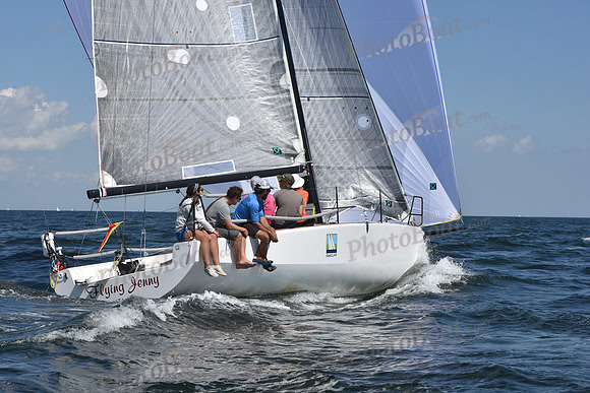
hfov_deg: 24.8
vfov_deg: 16.7
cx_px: 295
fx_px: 1344
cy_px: 196
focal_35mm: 82
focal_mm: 82
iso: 320
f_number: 11
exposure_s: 1/1250
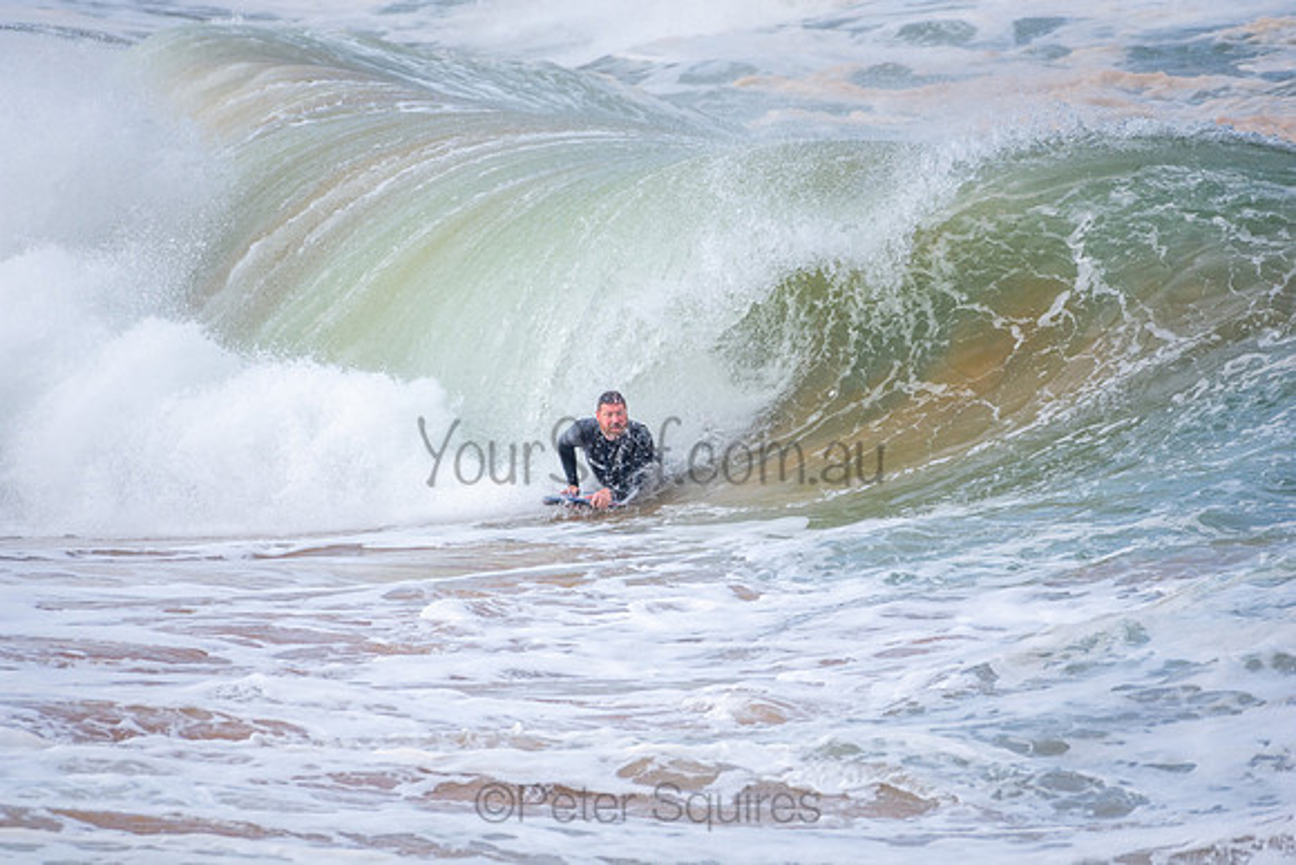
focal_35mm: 750
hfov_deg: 2.7
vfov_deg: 1.8
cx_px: 648
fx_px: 27005
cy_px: 432
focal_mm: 500
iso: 250
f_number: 5.6
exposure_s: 1/1250
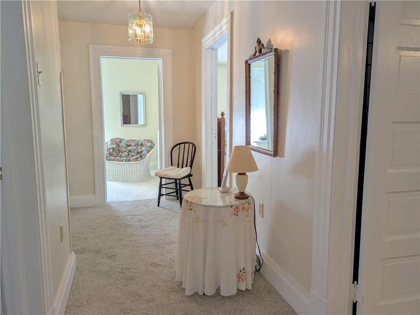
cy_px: 158
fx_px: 303
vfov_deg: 54.9
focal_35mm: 25
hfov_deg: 69.4
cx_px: 210
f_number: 1.89
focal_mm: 5.43
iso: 66
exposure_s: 1/60
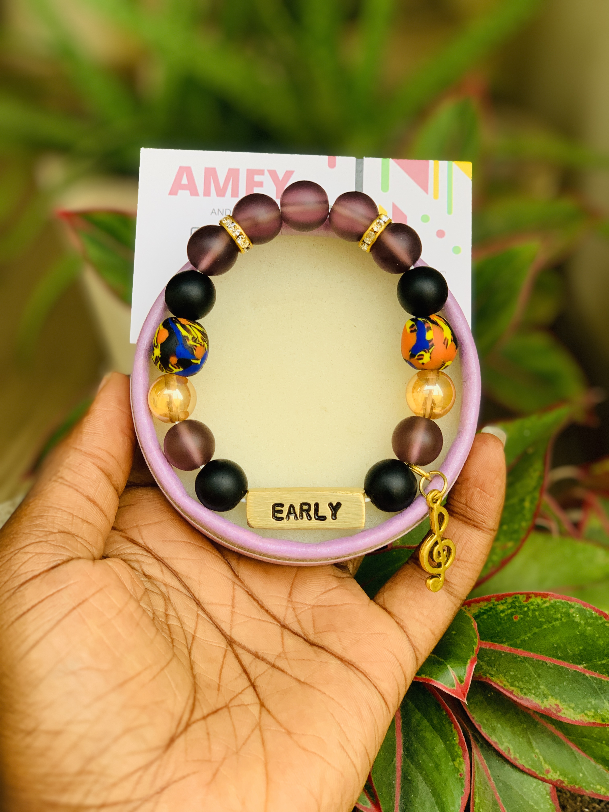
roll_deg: -3.6
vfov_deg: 36.8
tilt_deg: -25.5
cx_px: 304
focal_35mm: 52
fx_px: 1220
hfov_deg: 28.0
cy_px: 406
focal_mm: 6
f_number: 2.4
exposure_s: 1/122
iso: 50
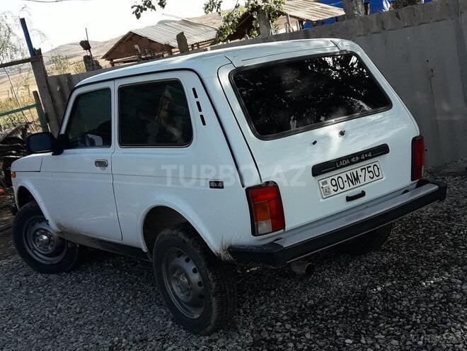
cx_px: 234
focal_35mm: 28
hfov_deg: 63.4
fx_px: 378
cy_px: 176
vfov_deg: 49.7
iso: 40
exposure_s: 1/740
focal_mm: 3.7
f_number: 1.9
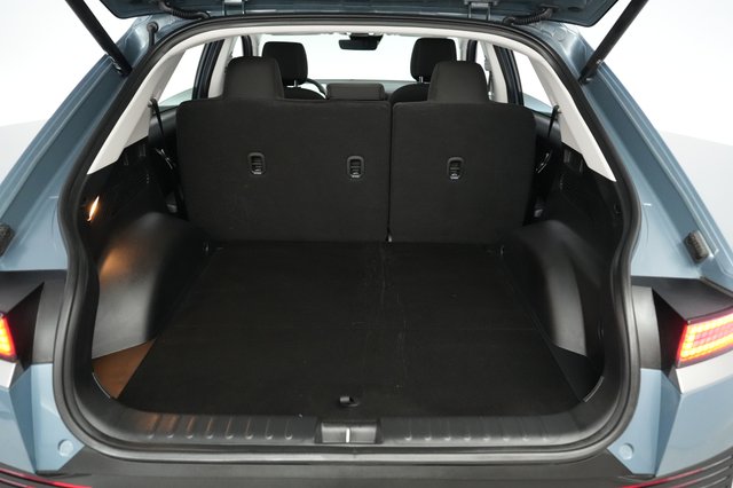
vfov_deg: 51.2
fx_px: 509
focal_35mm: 25
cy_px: 244
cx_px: 366
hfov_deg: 71.5
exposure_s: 1/160
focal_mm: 25
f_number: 2.8
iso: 6400
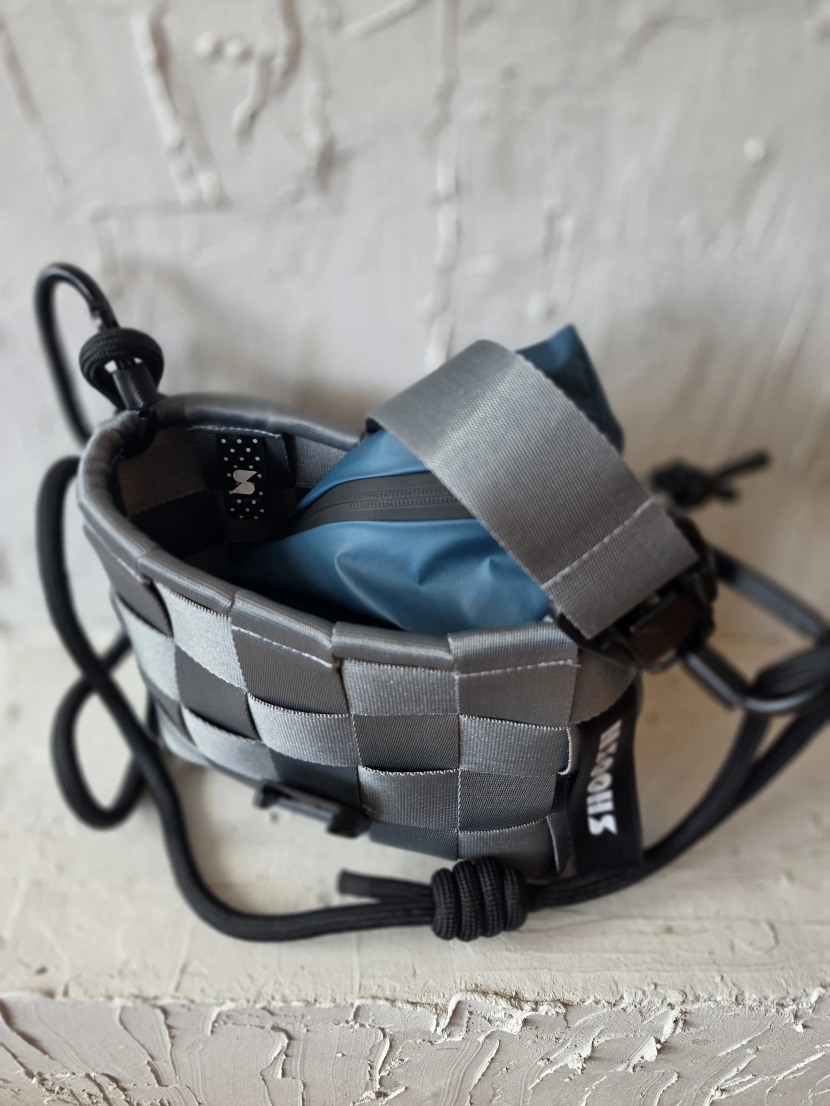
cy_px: 553
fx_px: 735
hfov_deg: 58.9
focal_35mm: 23
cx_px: 415
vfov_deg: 73.9
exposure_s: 1/100
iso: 80
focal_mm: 6.5
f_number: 1.4
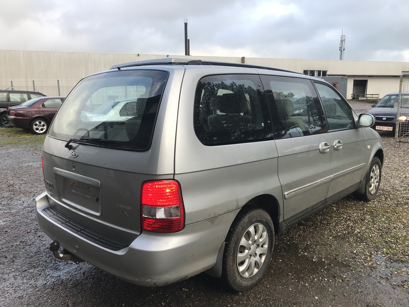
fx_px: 331
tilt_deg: -9.0
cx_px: 204
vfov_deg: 49.7
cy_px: 154
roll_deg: +2.0
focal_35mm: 28
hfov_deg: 63.4
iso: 20
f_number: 1.8
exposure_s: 1/212
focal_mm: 3.99
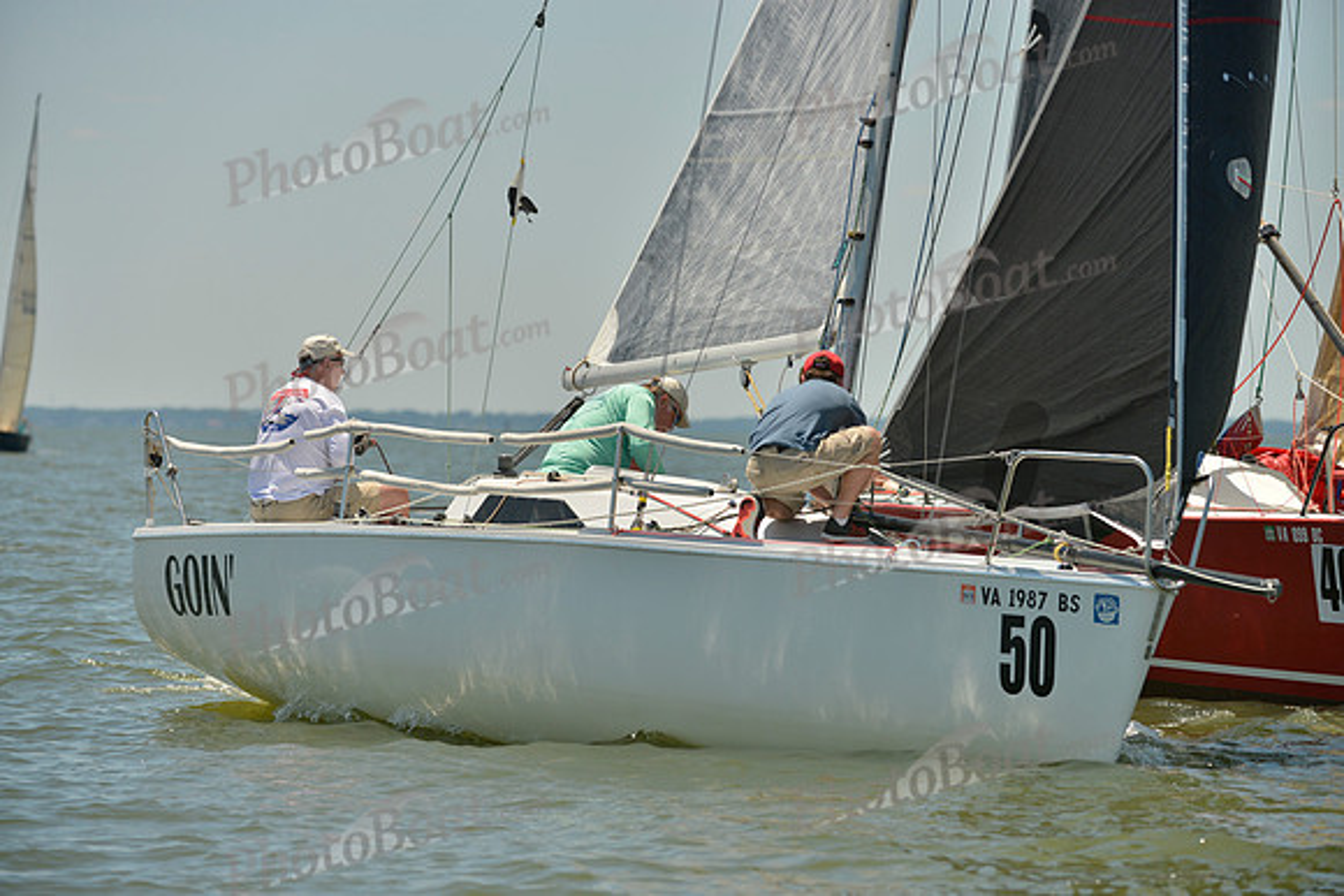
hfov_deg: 10.3
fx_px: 7468
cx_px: 672
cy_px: 448
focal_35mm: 200
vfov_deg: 6.9
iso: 200
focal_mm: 200
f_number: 5
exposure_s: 1/1600
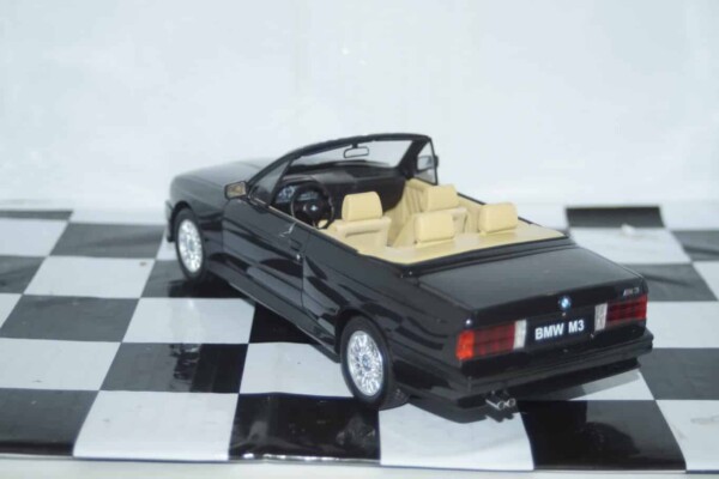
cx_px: 360
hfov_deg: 29.9
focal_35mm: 68
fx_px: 1348
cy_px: 240
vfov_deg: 20.2
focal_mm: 45
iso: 400
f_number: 4.5
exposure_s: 1/100
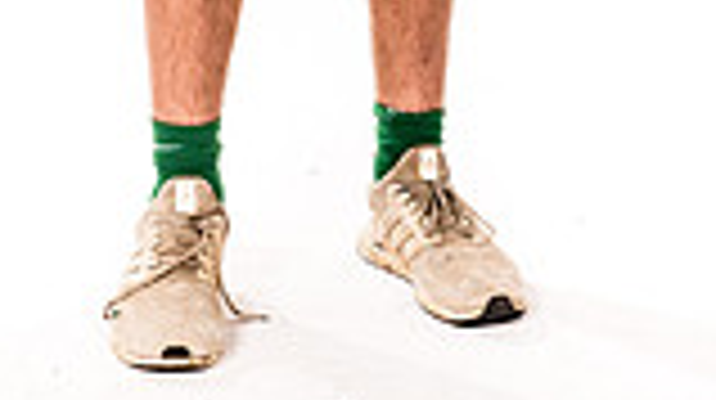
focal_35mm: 163
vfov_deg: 7.0
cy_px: -539
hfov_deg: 13.2
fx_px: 3091
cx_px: 360
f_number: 8
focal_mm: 55
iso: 800
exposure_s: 1/400
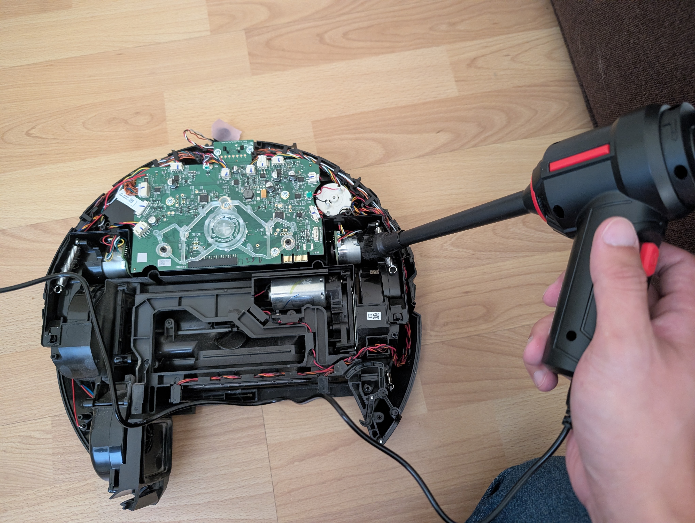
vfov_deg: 56.9
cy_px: 262
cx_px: 348
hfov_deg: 71.5
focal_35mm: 24
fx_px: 483
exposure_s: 1/29.5
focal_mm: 6.9
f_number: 1.68
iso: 1010
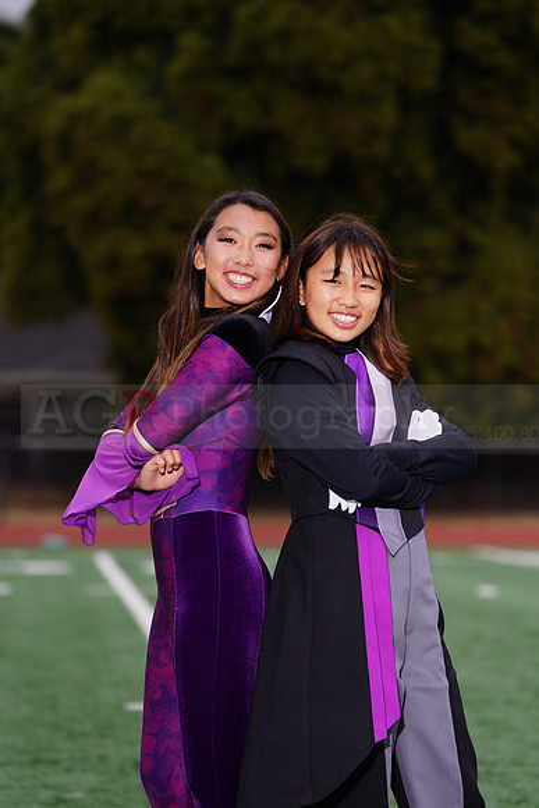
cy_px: 404
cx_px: 270
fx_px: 4556
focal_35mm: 203
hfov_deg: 6.8
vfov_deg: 10.1
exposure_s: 1/200
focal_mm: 203
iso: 200
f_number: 5.6
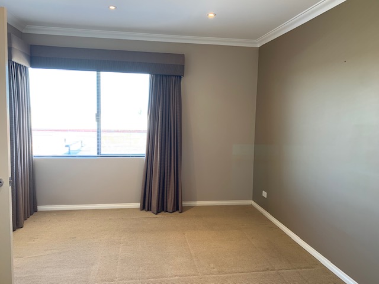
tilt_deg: -5.3
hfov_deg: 67.3
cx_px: 190
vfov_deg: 53.1
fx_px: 285
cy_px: 142
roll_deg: -1.2
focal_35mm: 26
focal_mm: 4.25
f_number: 1.8
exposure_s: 1/50
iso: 50
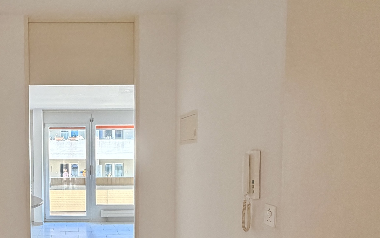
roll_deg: +0.4
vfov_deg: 33.6
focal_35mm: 37
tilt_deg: -4.4
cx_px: 76
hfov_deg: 49.7
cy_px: 185
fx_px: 383
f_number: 2.2
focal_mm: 2.22
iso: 320
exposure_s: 1/111
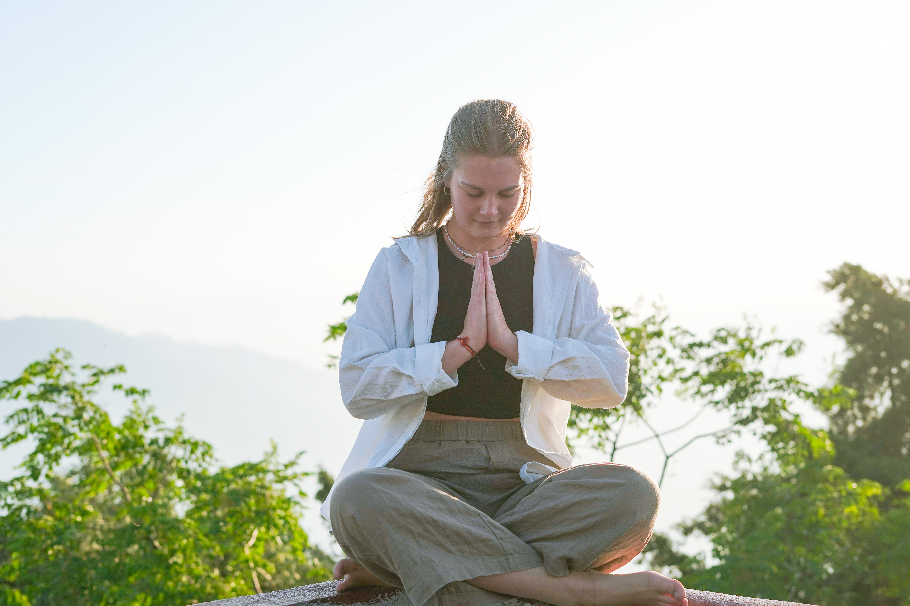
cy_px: 303
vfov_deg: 27.0
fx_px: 1264
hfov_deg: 39.6
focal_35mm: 50
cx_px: 455
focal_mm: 50
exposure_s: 1/2000
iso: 500
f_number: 4
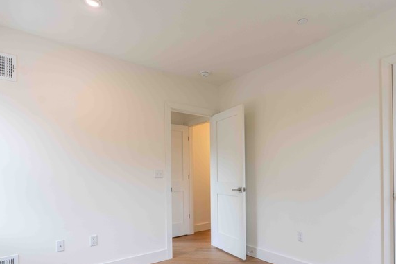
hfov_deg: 81.2
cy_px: 170
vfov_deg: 58.5
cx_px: 196
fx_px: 231
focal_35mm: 21
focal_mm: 16
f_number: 6.3
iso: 200
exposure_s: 1/30
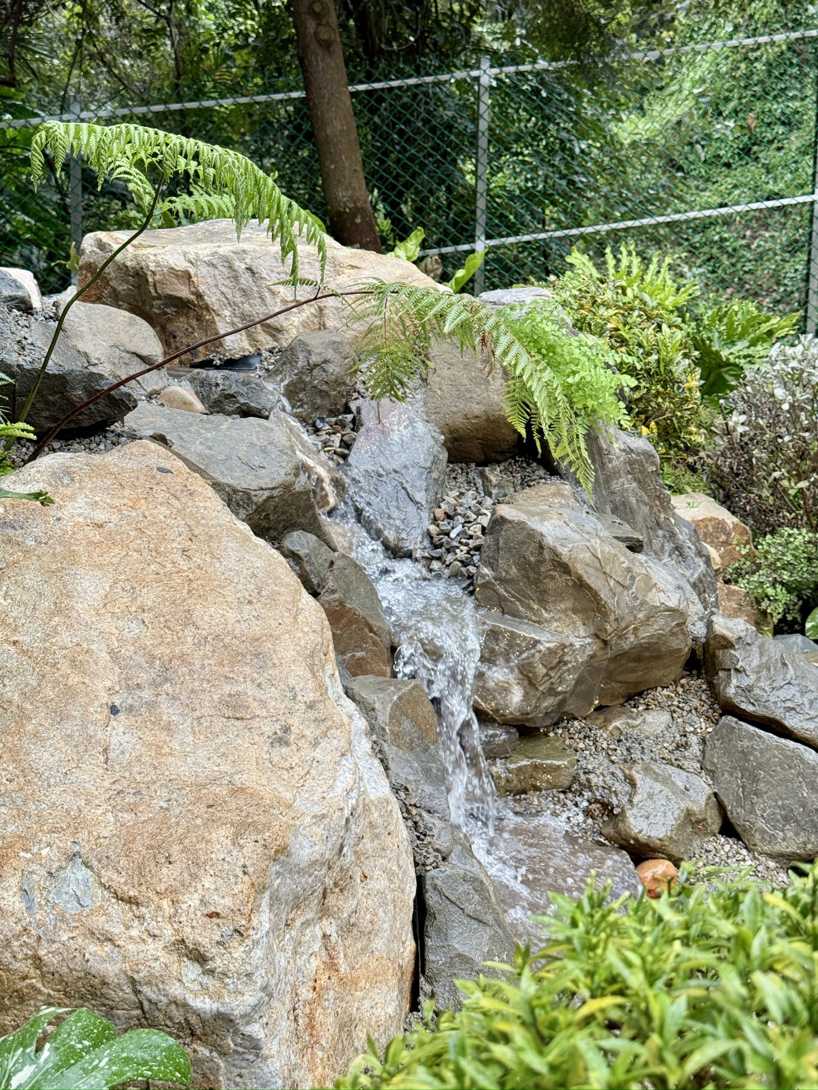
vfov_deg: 39.7
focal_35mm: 48
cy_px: 545
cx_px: 409
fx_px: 1512
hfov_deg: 30.3
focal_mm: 6.76
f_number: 1.78
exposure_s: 1/121
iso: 80
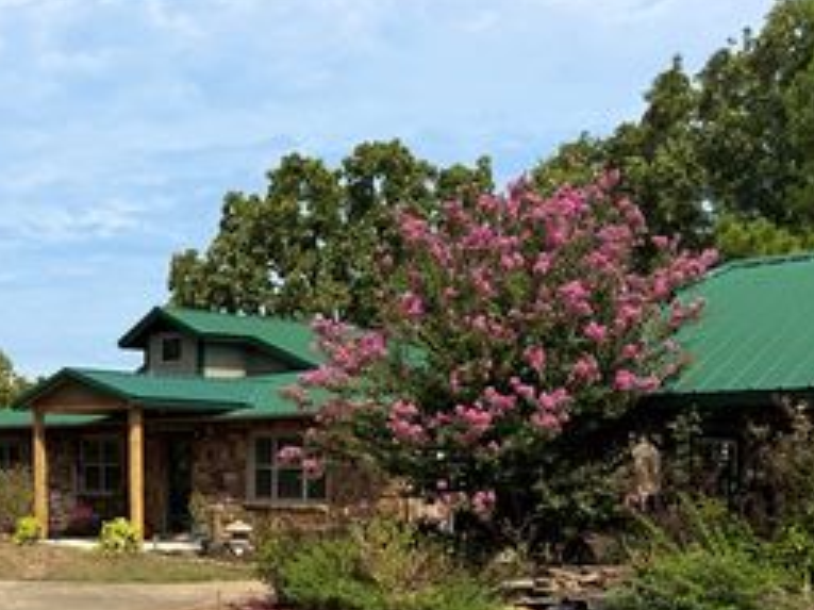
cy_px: 580
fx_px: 1105
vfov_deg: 29.2
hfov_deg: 39.6
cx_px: 227
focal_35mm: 47
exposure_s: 1/5714
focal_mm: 6.76
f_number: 1.78
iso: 80
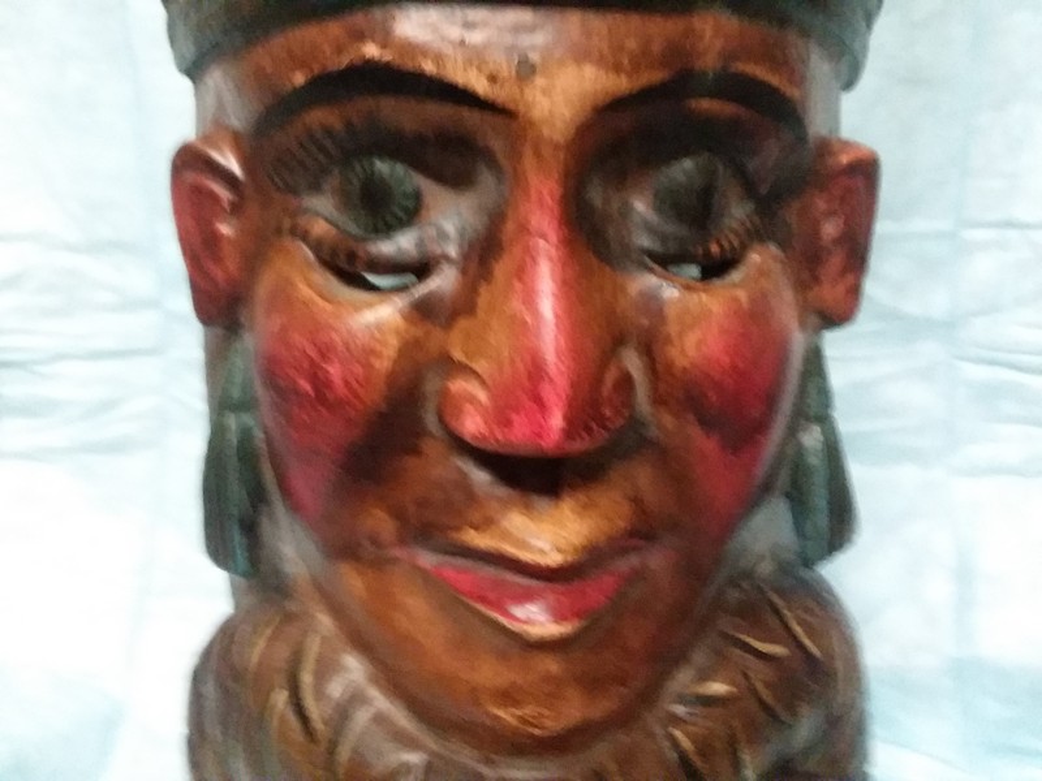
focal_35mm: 29
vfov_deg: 48.2
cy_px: 390
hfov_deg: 61.7
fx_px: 873
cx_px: 521
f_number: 1.9
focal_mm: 2.47
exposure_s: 1/17
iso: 640
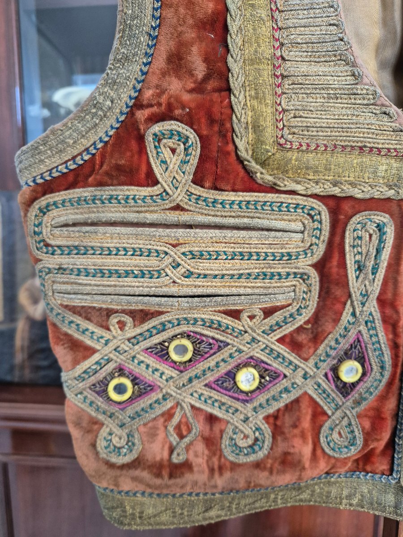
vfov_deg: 73.9
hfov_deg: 58.9
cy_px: 268
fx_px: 357
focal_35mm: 23
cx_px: 202
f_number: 1.8
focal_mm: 5.4
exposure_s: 1/100
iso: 800
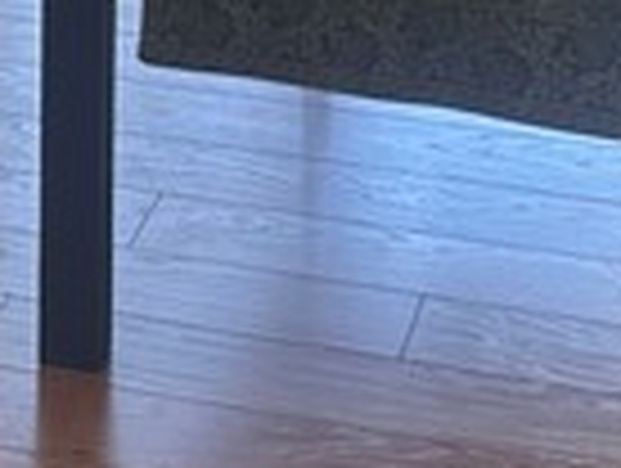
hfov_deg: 10.8
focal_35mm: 178
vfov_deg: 7.9
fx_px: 3199
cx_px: -216
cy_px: -513
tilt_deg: -11.8
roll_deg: -0.1
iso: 64
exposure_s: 1/120
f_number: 1.78
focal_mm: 6.86
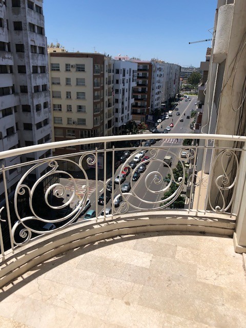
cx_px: 123
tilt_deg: -18.7
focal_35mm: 28
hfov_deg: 49.7
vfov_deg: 63.4
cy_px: 164
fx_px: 265
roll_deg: -1.2
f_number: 1.8
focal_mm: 4
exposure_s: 1/3205
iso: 20
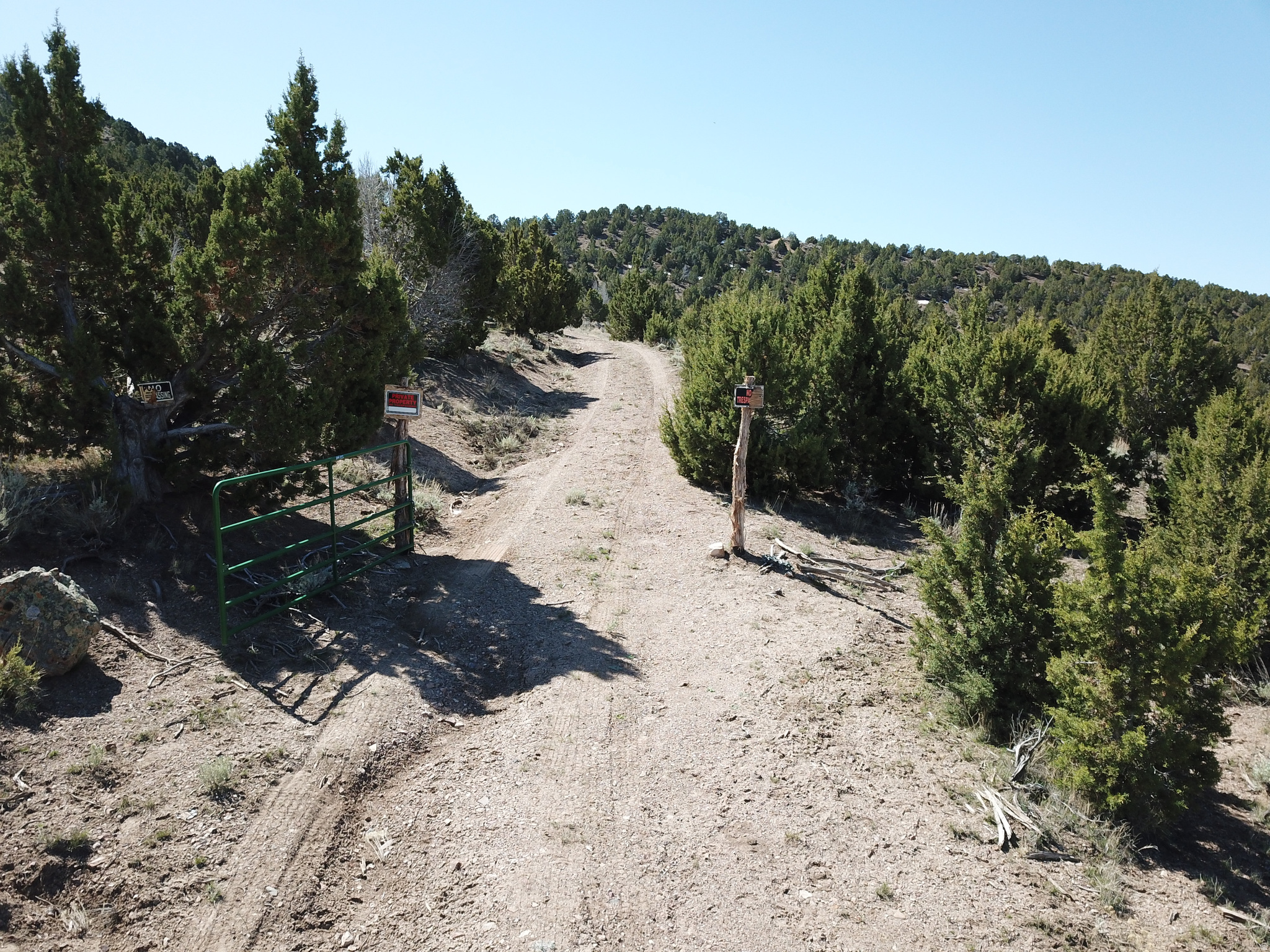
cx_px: 635
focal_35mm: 26
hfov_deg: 67.3
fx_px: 954
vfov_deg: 53.1
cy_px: 476
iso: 100
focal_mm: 4.73
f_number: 2.2
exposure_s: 1/754
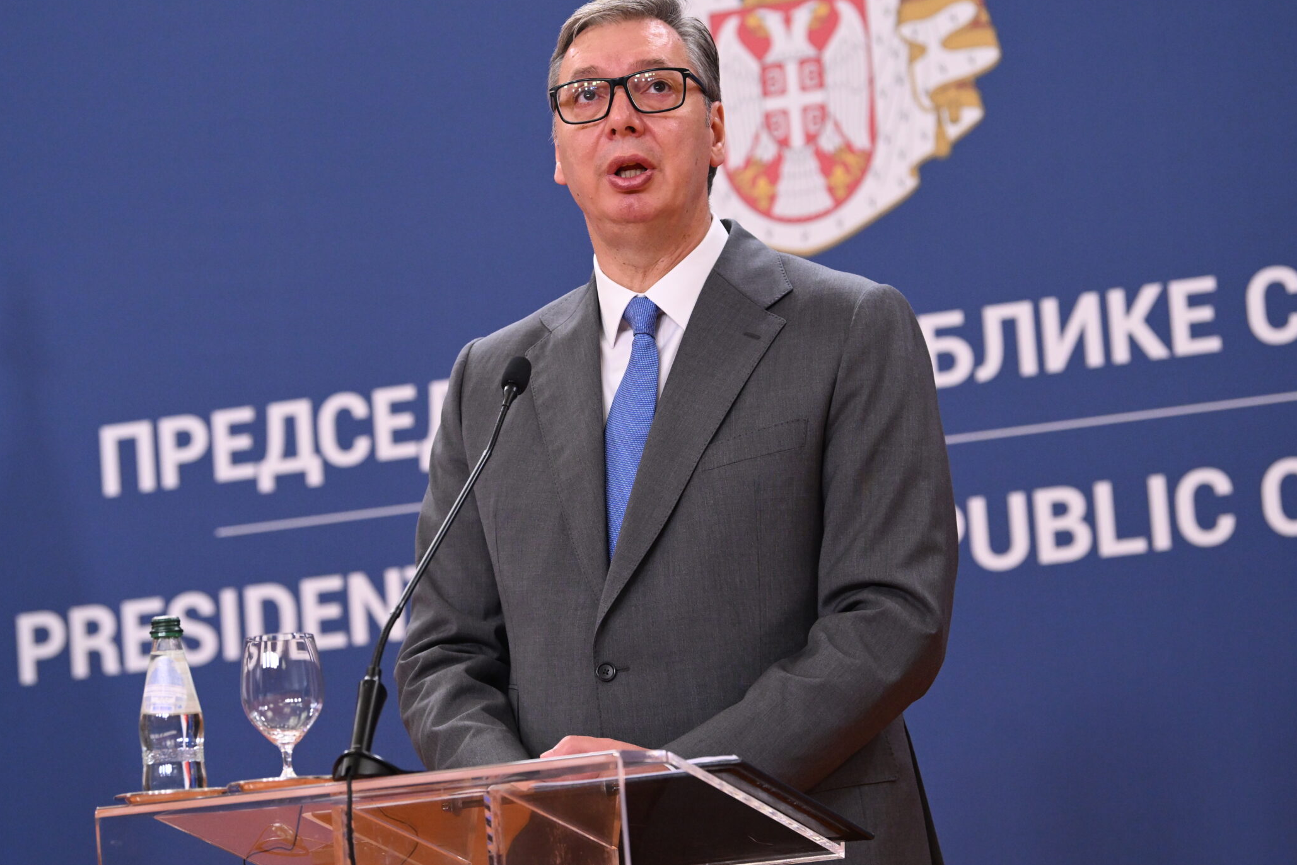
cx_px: 592
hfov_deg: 12.2
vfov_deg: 8.2
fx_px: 6053
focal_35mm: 168
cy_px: 368
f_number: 4
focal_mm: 135
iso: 3200
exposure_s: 1/400
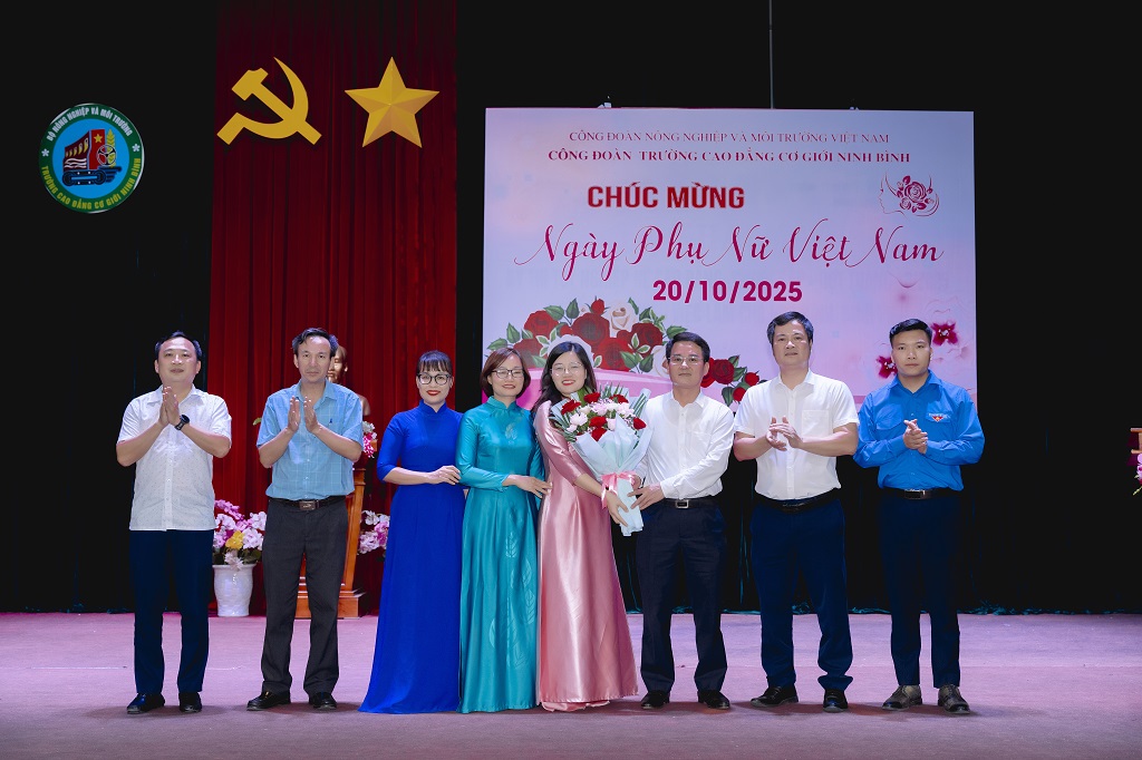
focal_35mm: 43
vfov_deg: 31.2
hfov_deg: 45.4
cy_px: 380
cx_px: 571
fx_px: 1364
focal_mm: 43
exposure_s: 1/125
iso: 1000
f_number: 3.5
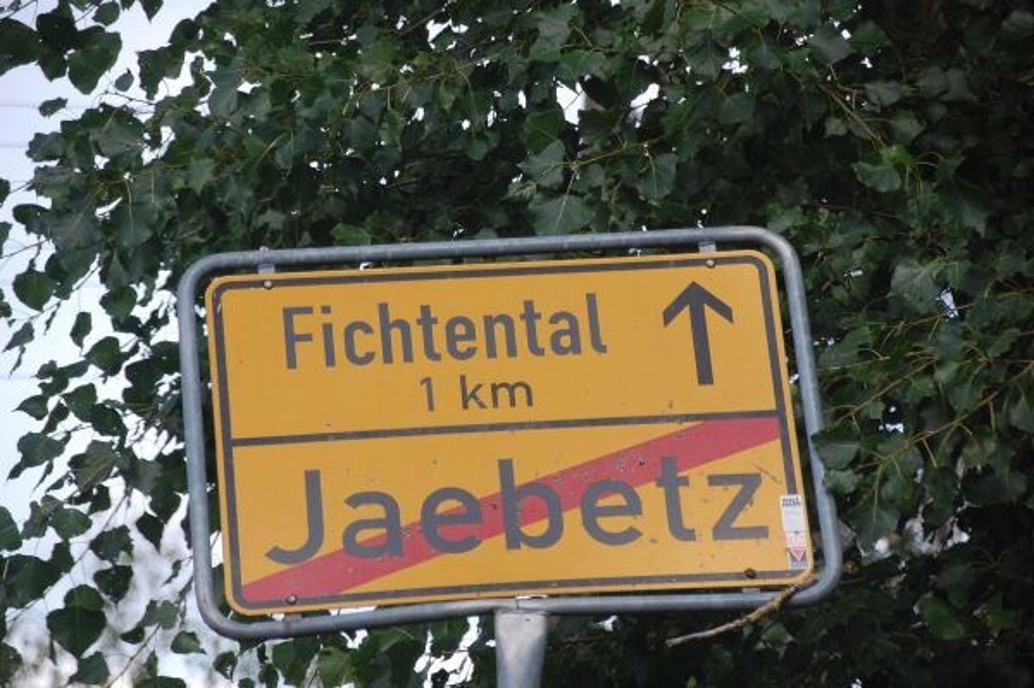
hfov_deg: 10.6
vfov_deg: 7.0
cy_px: 344
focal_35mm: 195
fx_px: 5596
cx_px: 517
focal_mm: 130
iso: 400
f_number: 6
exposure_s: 1/400
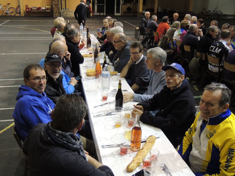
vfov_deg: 40.7
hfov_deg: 52.6
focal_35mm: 35
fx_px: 238
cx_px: 118
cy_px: 88
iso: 400
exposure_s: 1/40
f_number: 3.3
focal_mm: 6.2
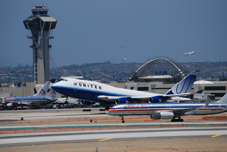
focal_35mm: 300
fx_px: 1894
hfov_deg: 6.9
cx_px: 114
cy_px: 76
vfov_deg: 4.6
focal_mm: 200
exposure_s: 1/640
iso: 100
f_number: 9
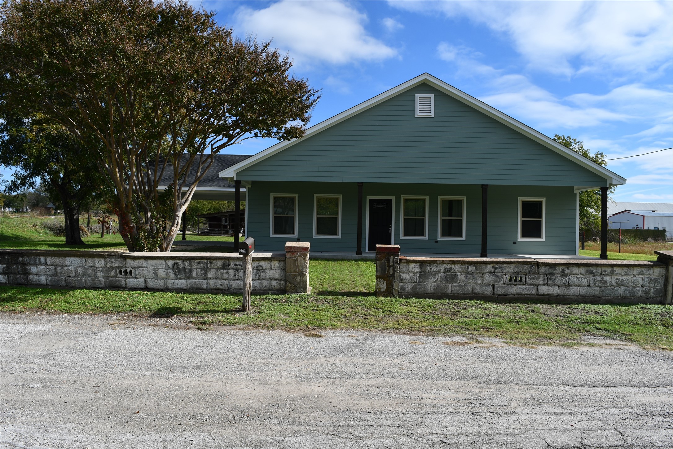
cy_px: 224
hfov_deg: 67.4
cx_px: 336
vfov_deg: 47.9
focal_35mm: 27
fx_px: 505
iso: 100
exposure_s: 1/320
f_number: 9
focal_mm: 18
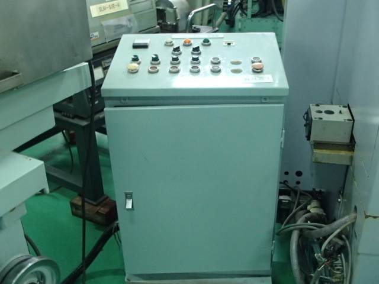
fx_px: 416
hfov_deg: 49.0
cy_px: 142
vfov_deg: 37.7
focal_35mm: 38
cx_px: 190
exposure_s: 1/13
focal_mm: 6.83
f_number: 4.6
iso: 800
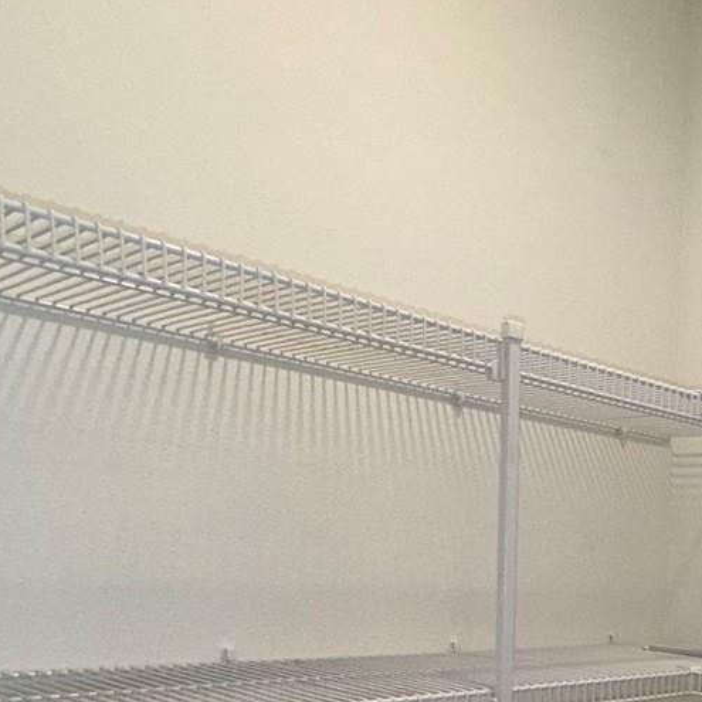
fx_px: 918
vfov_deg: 37.4
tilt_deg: -8.5
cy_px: 702
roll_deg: -3.5
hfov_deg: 36.1
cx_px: 757
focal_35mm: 40
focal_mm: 2.22
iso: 125
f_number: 2.2
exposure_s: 1/120
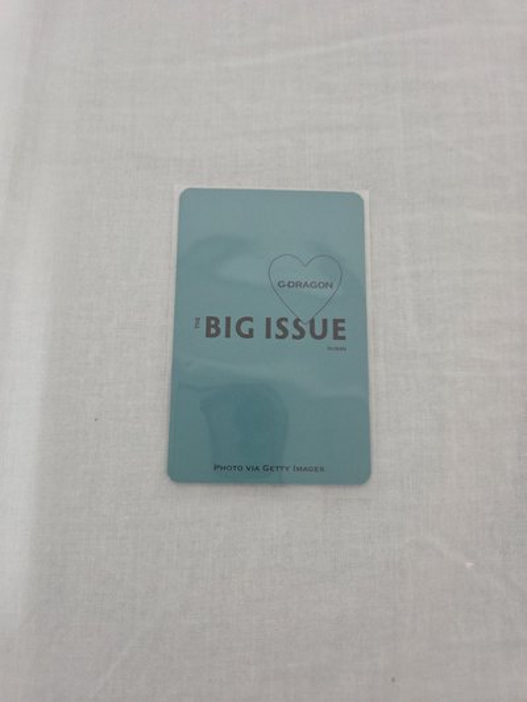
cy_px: 351
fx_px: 467
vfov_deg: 73.9
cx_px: 264
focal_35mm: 23
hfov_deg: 58.9
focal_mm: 5.4
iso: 320
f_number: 1.8
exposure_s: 1/120
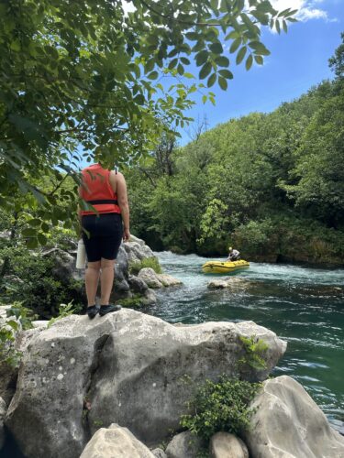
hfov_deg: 56.8
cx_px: 172
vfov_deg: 71.6
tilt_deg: +3.2
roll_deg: -0.8
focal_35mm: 24
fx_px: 318
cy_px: 229
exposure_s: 1/1212
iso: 80
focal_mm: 6.86
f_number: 1.78
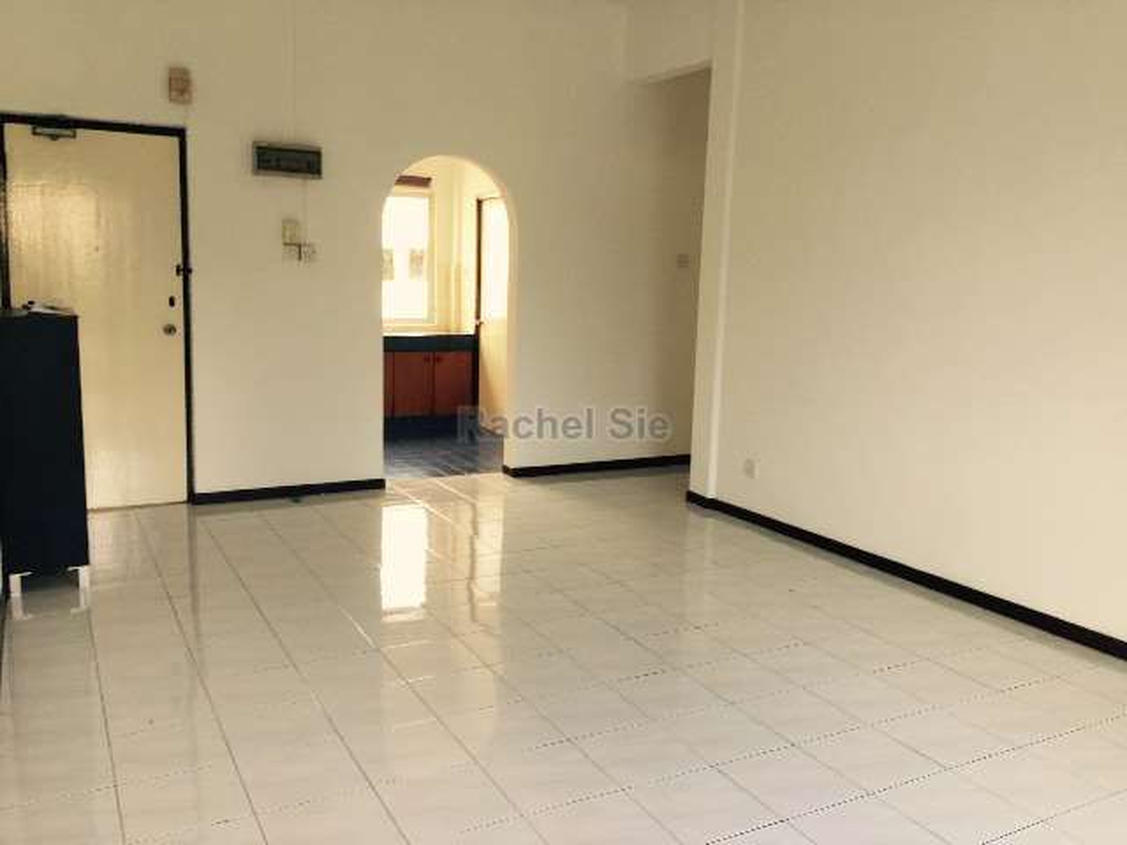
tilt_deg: -9.6
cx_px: 564
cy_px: 422
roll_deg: -2.2
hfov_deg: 61.7
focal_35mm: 29
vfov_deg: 48.2
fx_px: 944
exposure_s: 1/40
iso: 32
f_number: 2.2
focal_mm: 4.15
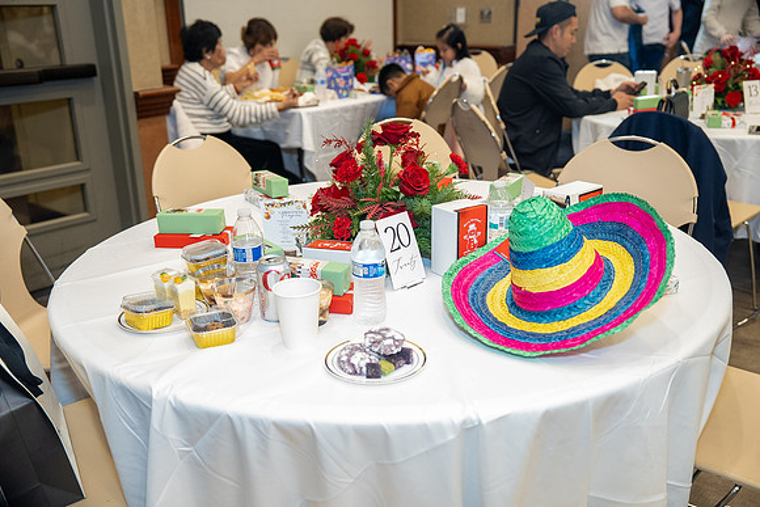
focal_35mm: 35
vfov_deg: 37.9
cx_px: 380
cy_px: 254
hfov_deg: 54.4
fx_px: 739
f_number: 2.8
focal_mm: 35
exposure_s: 1/100
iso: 1600
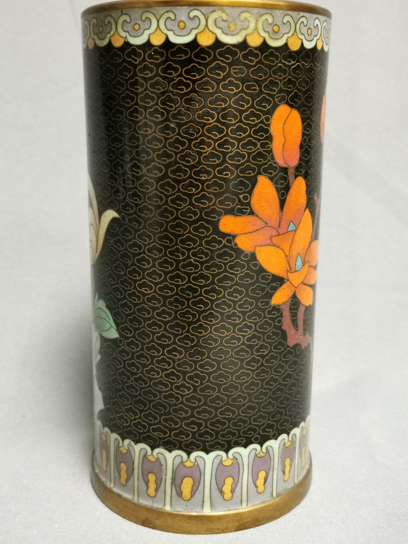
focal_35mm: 40
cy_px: 272
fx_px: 629
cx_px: 204
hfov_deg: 36.0
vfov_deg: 46.8
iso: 320
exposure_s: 1/50
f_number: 1.8
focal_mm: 5.58
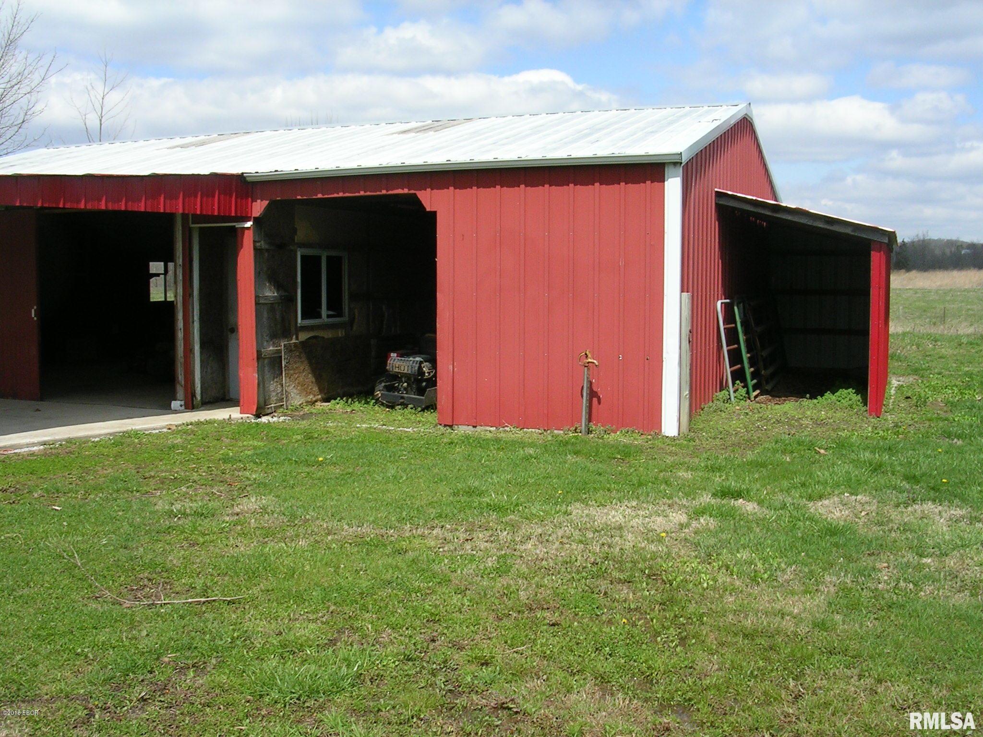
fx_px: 1079
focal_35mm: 38
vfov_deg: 37.7
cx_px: 492
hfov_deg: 49.0
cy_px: 368
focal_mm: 5.8
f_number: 5.6
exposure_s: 1/295
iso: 50
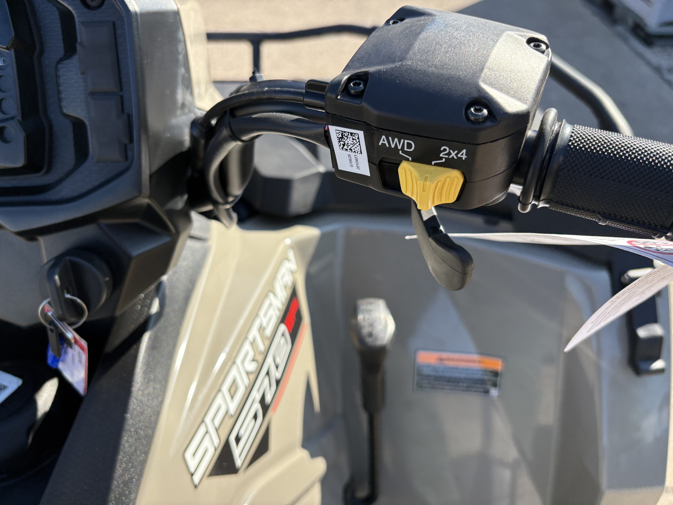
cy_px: 252
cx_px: 336
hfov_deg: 67.3
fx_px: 505
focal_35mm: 26
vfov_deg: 53.1
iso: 64
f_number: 1.6
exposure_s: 1/1263
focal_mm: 5.96
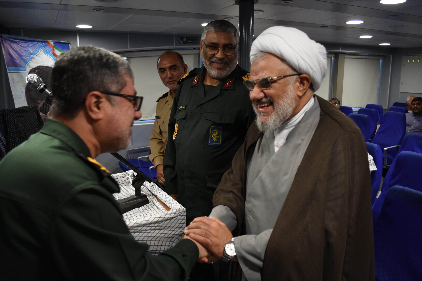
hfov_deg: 61.9
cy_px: 140
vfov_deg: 43.6
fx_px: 352
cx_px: 211
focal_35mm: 30
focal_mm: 20
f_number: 3.8
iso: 640
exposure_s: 1/100
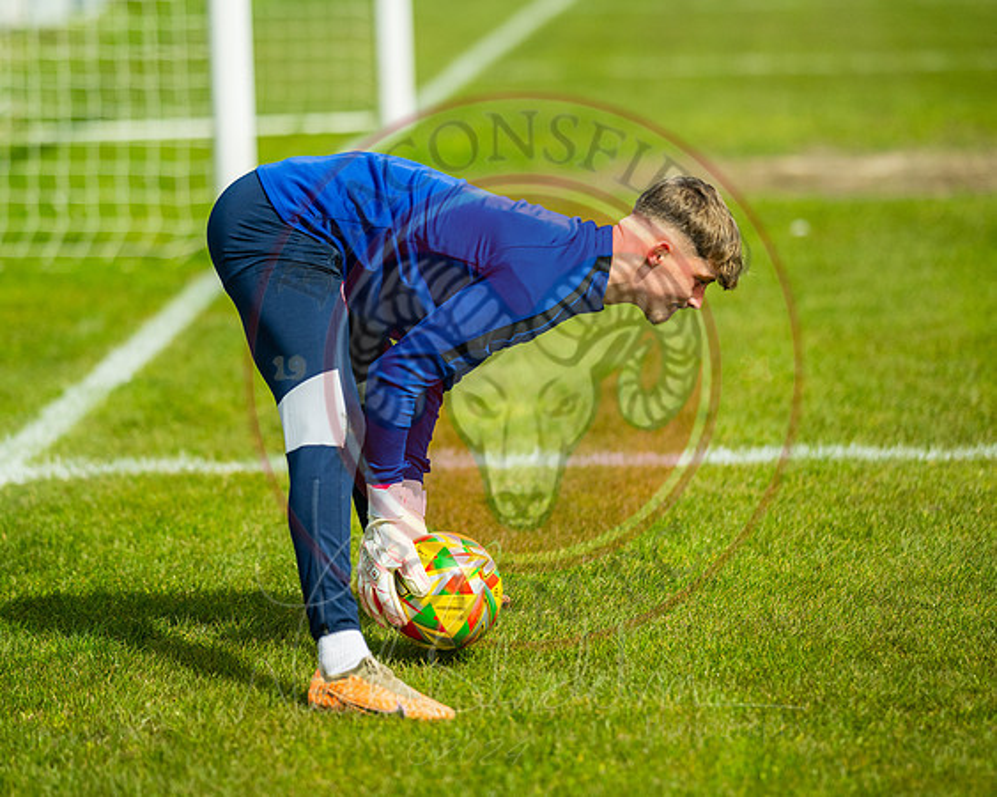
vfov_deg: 8.4
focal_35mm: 185
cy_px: 375
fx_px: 5455
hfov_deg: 10.4
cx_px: 486
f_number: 1.8
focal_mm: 135
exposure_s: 1/16000
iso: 400
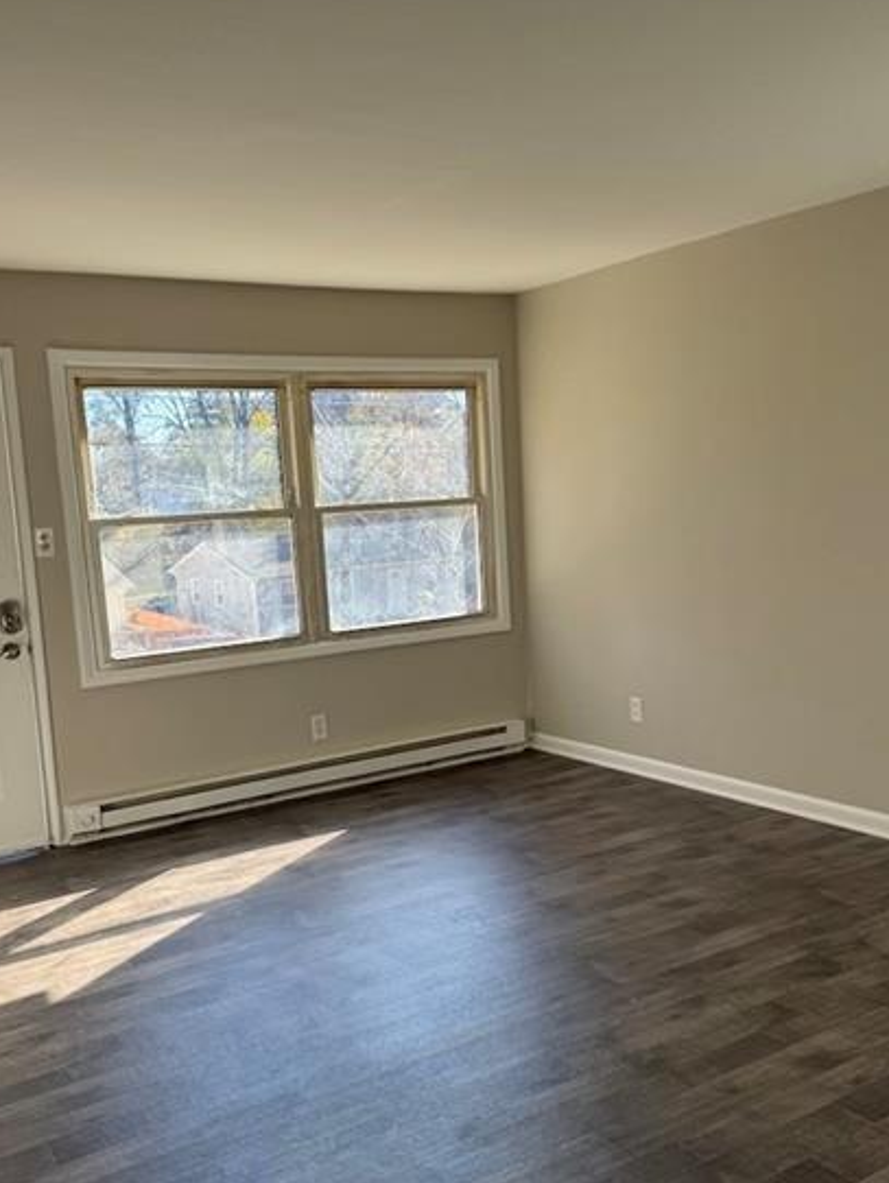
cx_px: 454
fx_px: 1163
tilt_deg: -7.9
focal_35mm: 34
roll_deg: +2.5
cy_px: 666
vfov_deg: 53.8
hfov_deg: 41.8
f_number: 1.78
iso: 80
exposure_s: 1/477
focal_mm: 6.76
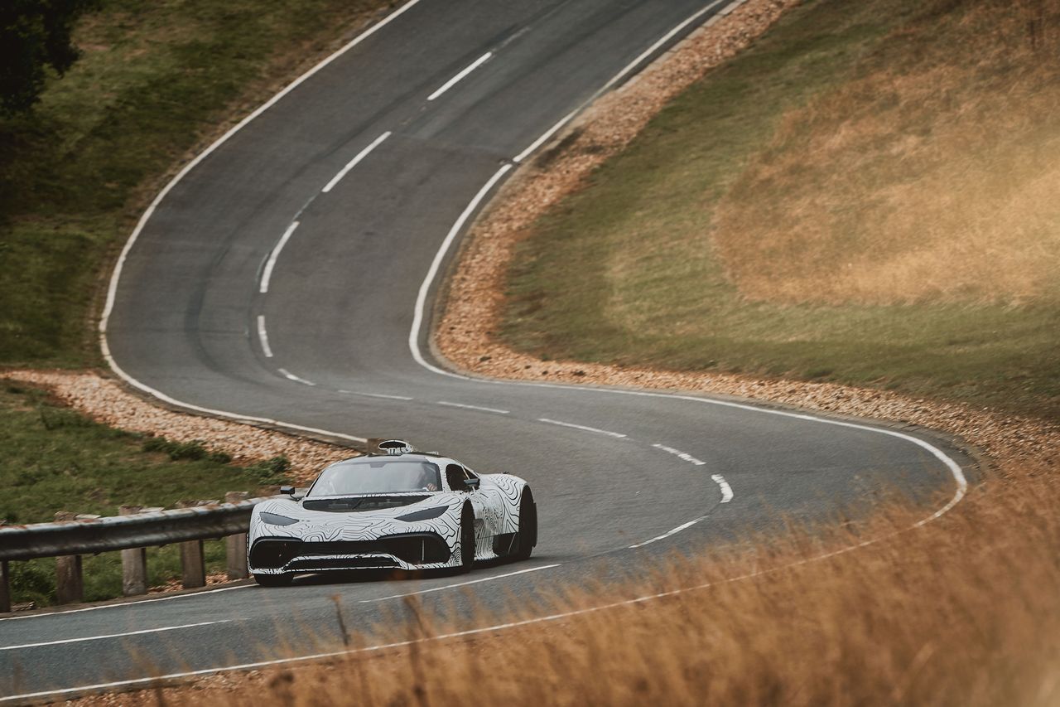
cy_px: 354
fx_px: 9273
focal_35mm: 315
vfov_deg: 4.4
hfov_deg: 6.5
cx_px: 530
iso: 200
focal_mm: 315
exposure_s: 1/200
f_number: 6.3
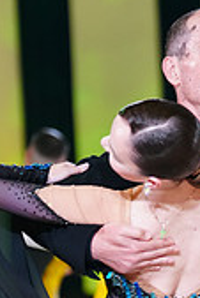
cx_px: 144
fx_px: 3077
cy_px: 404
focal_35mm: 370
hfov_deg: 3.7
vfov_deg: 5.5
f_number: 2.8
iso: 2000
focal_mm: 108
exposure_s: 1/400
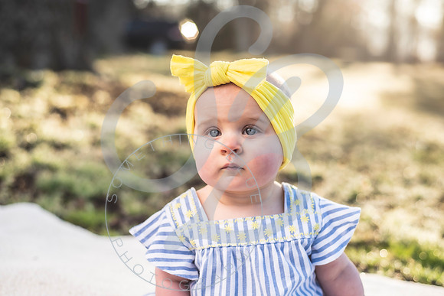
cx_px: 222
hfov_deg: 39.6
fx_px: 617
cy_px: 148
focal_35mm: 50
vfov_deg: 27.0
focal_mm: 50
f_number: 2.8
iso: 100
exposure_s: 1/320
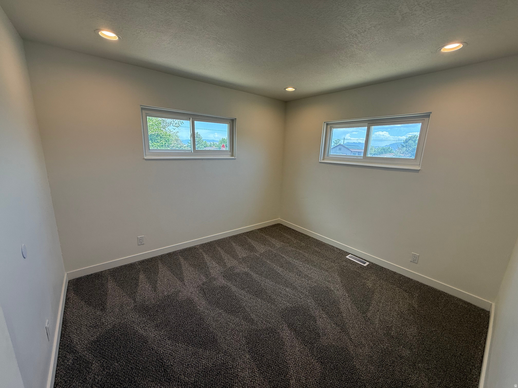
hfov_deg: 102.1
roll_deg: -1.8
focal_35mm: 14
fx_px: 209
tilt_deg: -12.7
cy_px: 194
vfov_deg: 85.7
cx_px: 259
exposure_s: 1/136
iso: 64
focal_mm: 2.22
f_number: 2.2
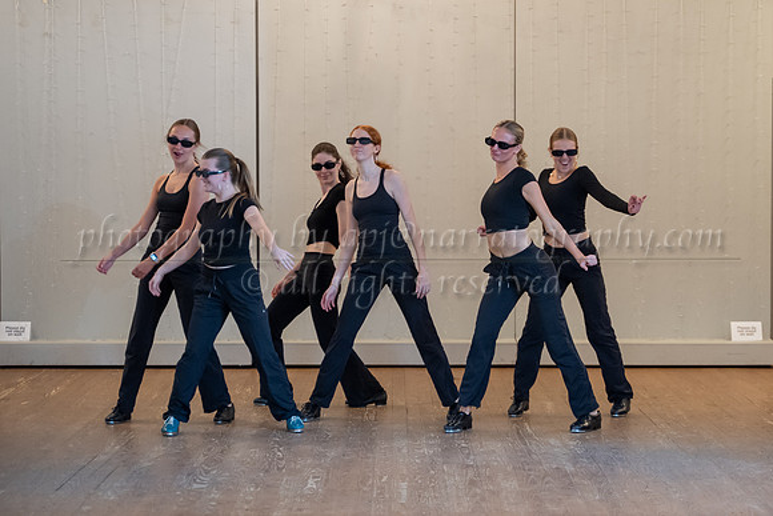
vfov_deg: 14.3
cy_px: 249
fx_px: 2055
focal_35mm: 96
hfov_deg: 21.3
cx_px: 454
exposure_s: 1/200
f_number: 2.8
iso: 1600
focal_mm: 71
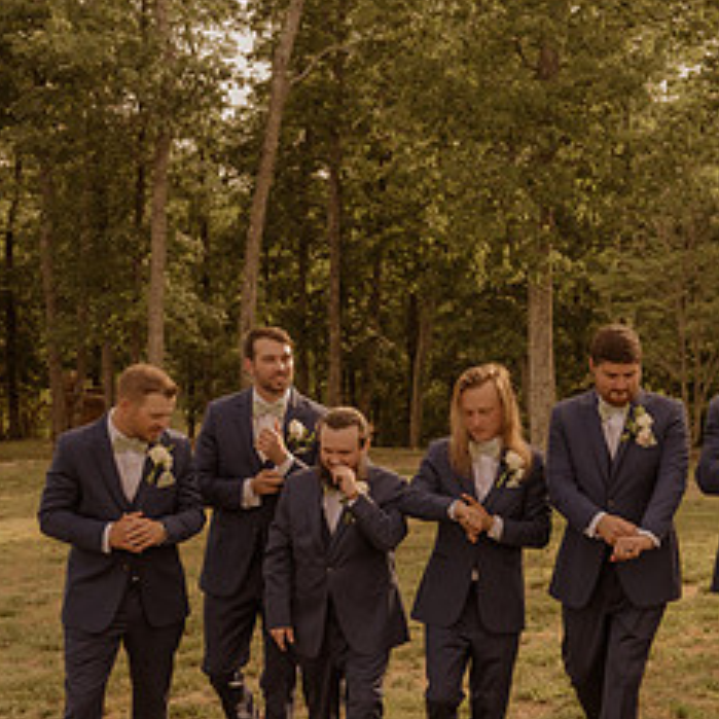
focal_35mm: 74
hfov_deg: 22.8
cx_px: 646
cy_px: 478
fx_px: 1739
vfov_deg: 23.3
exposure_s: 1/2000
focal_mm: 33
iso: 500
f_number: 2.8
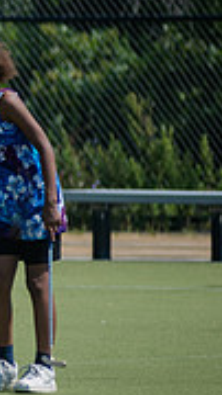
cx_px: -533
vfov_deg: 2.5
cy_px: 223
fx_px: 8933
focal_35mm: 852
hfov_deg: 1.4
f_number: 4
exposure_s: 1/1000
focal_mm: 200
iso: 100
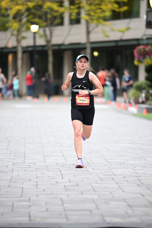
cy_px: 114
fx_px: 1266
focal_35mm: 200
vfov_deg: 10.3
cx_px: 76
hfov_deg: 6.9
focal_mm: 200
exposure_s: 1/800
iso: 1600
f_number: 2.8
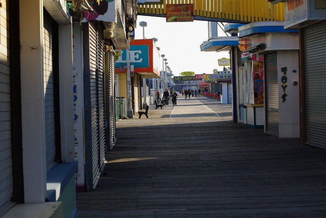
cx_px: 194
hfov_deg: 13.8
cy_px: 111
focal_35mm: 148
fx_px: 1342
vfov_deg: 9.3
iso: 400
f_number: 9.5
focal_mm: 70
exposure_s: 1/350
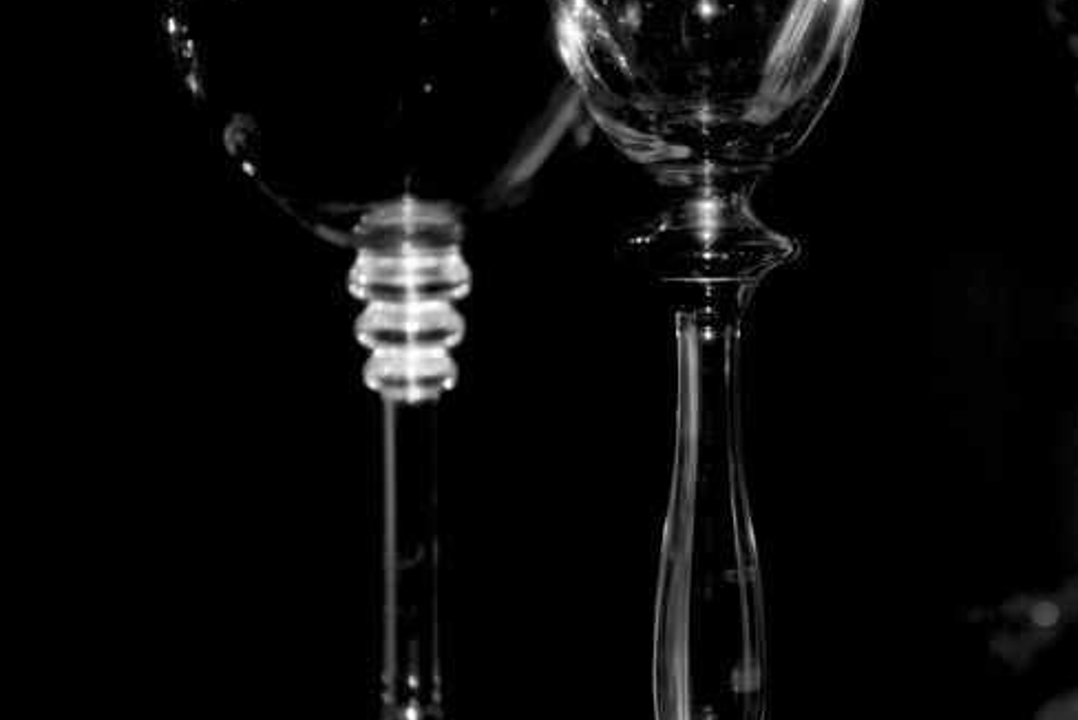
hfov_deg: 14.1
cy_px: 333
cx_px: 972
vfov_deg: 9.5
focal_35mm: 144
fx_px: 4314
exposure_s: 1/60
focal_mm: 52
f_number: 5.6
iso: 200
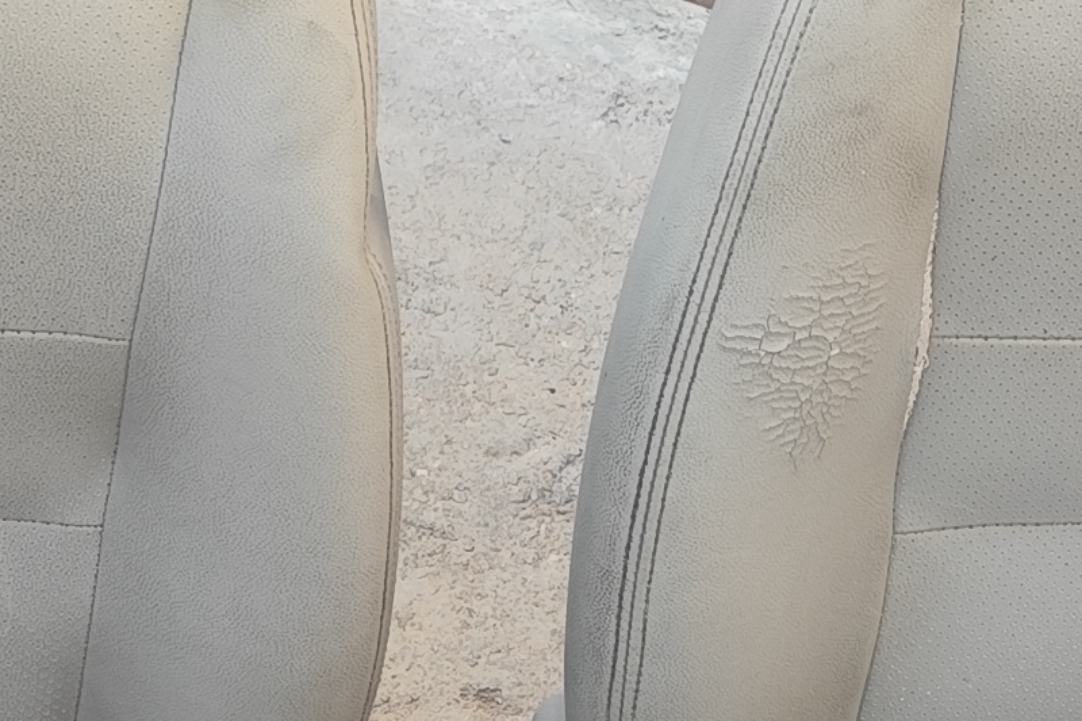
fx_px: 3666
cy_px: 772
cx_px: 544
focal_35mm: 122
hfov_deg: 16.8
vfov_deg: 11.1
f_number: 1.65
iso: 125
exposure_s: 1/100
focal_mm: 6.19
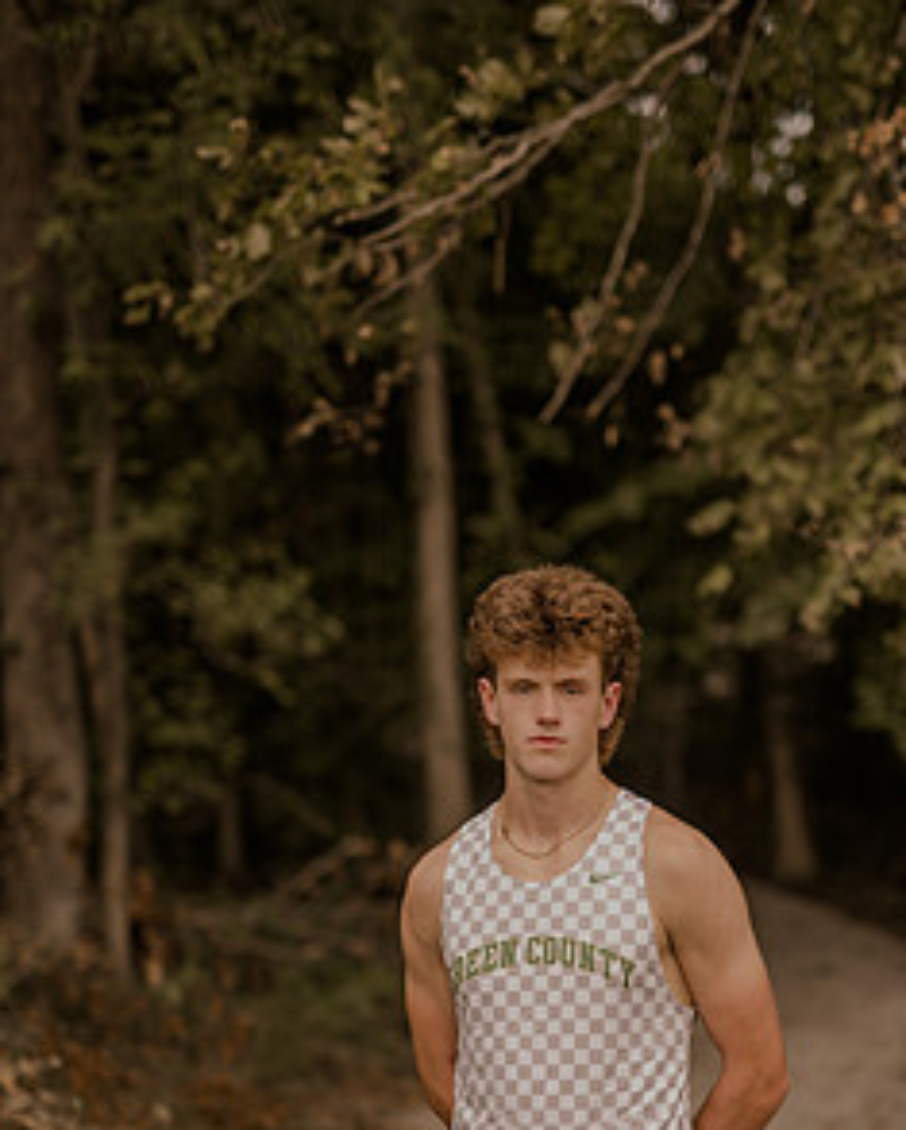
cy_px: 860
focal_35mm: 72
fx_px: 2410
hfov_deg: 21.3
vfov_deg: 26.0
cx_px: 559
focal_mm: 50
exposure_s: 1/1000
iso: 64
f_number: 1.4
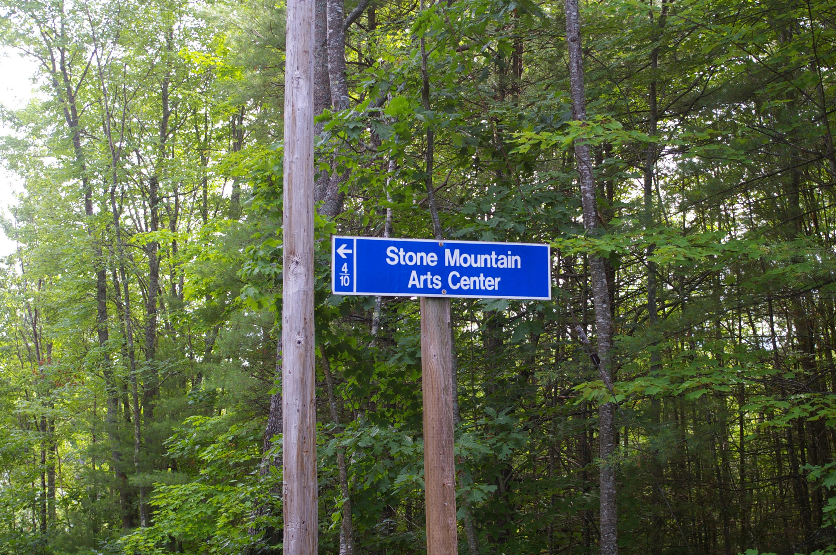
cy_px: 278
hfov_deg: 31.2
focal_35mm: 64
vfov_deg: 21.0
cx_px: 418
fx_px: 1496
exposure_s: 1/45
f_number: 6.7
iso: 200
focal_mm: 43
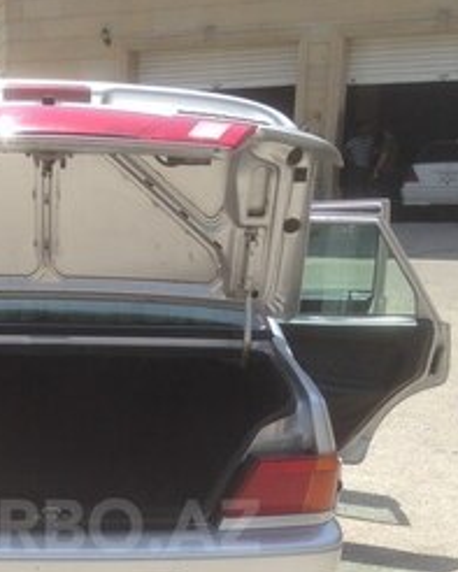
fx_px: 1101
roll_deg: -1.4
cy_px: 525
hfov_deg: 23.1
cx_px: 81
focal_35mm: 65
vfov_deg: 27.9
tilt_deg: -12.8
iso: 50
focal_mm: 4.12
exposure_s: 1/951
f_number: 2.4
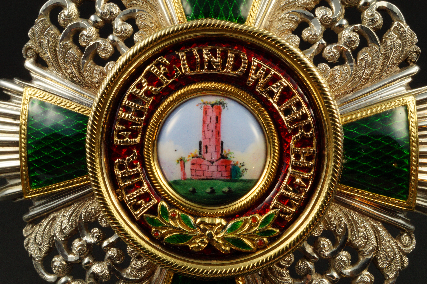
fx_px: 533
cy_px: 142
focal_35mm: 45
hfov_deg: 43.6
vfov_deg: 29.8
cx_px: 214
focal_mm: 30
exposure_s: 1/1.25
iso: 200
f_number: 22
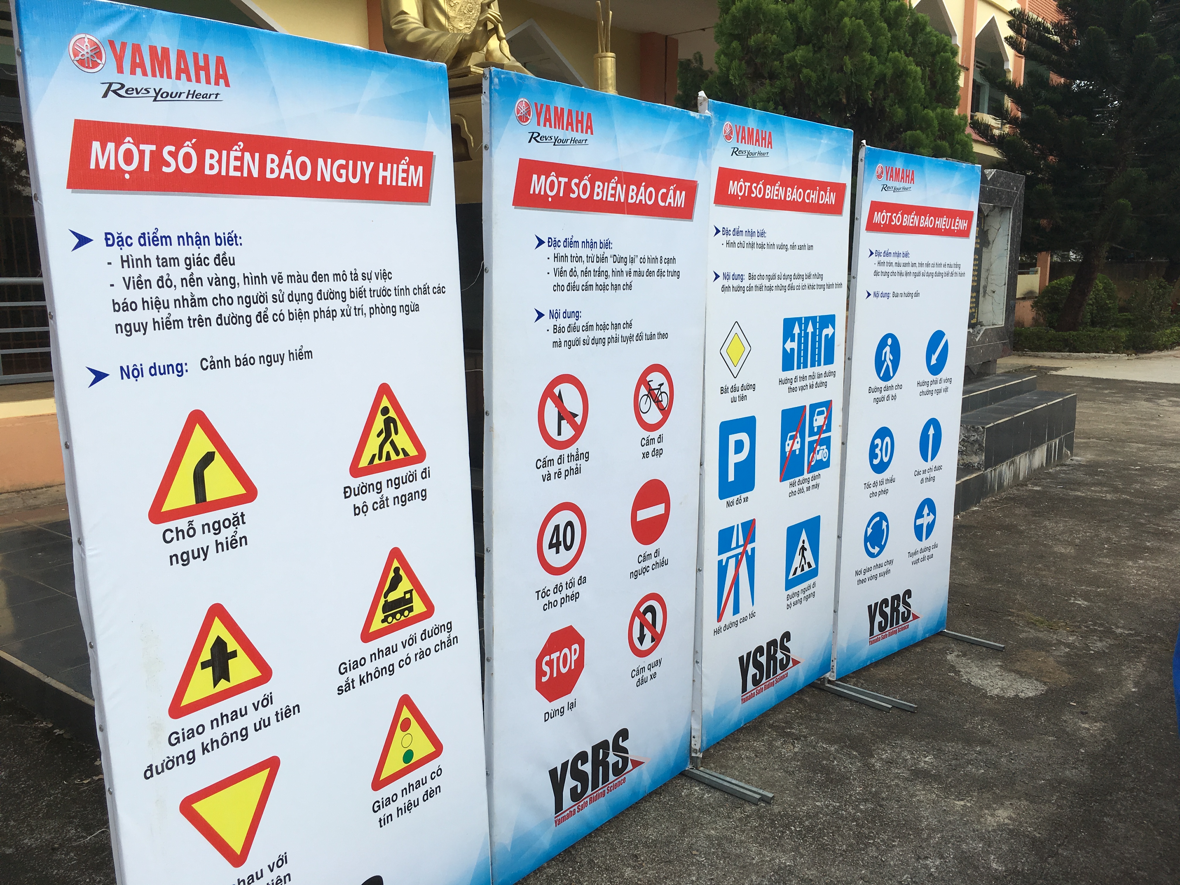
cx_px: 590
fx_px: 989
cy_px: 442
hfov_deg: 61.7
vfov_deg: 48.2
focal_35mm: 29
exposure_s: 1/363
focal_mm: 4.15
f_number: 2.2
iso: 25
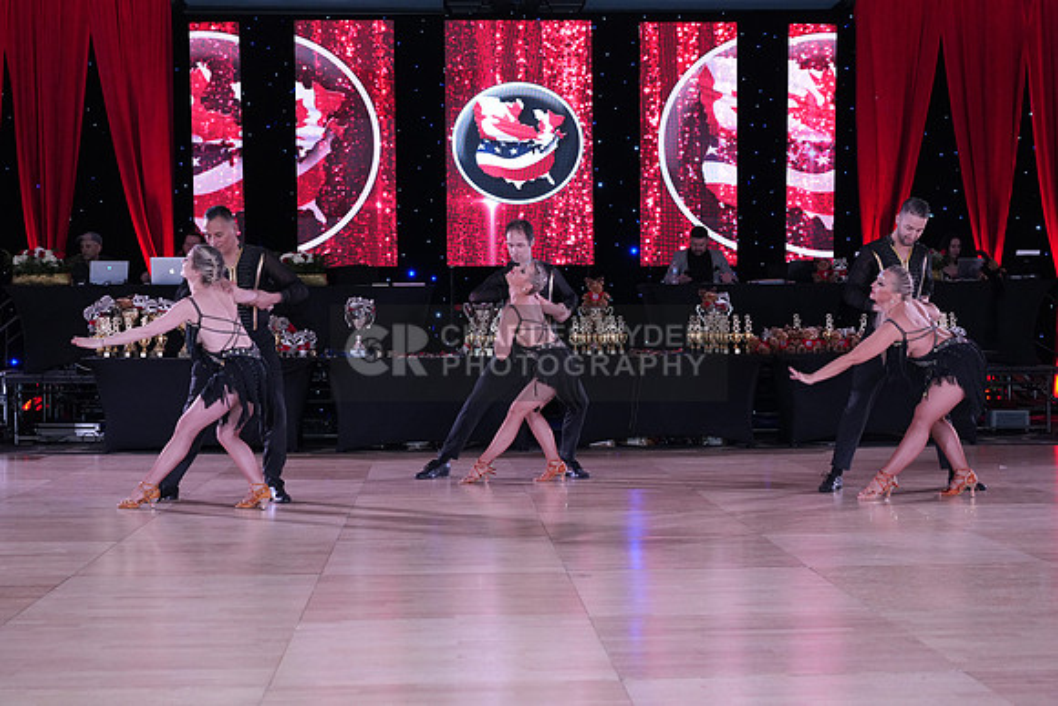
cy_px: 353
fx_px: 1499
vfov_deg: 26.5
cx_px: 529
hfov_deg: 38.9
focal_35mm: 51
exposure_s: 1/250
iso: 2500
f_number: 5
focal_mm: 51
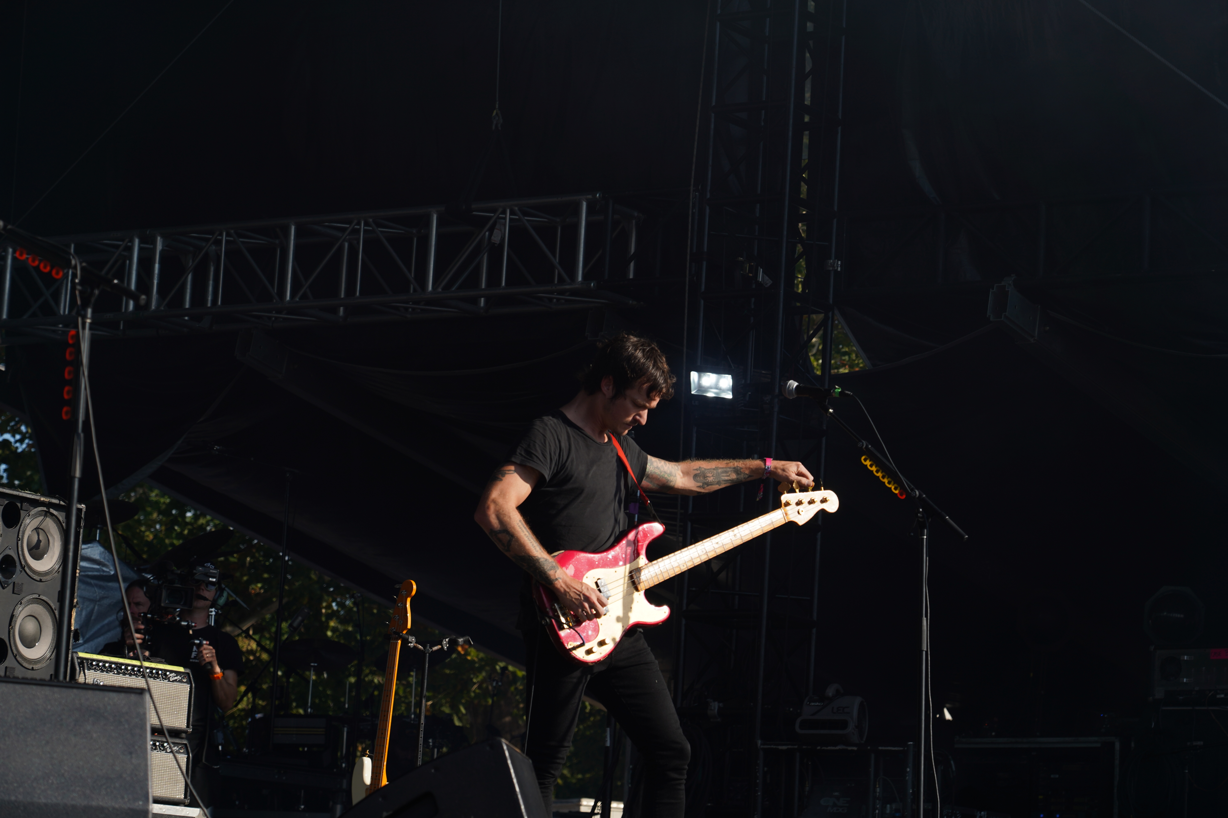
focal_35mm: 105
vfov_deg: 13.0
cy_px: 409
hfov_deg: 19.5
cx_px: 614
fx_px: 3581
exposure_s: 1/400
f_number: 7.1
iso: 100
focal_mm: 105
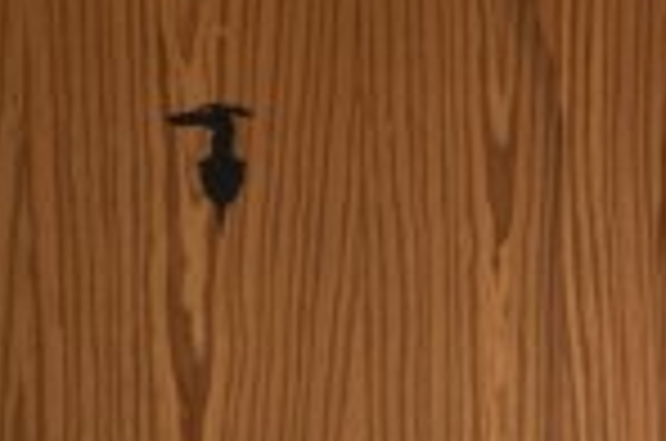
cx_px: 1004
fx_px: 2049
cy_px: -639
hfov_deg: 16.7
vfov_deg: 10.5
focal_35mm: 111
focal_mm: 16
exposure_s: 1/1.25
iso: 100
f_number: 16
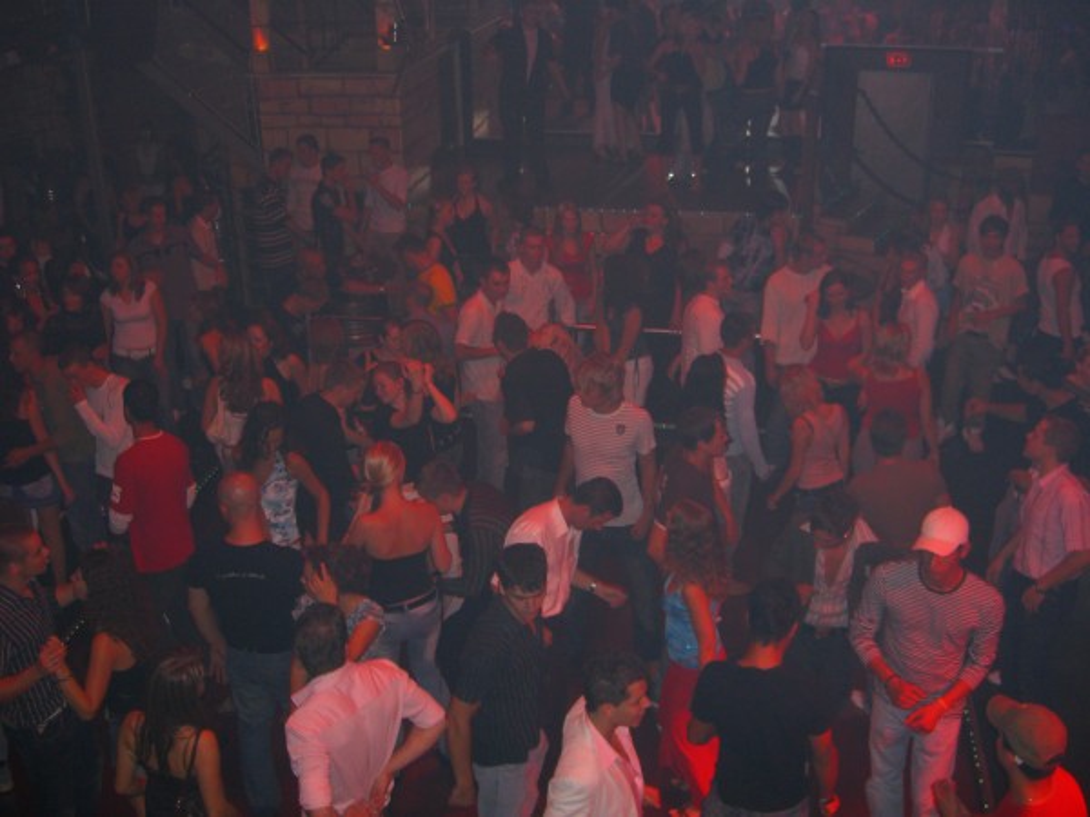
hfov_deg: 49.0
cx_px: 545
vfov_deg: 37.7
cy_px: 408
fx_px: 1197
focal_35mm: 38
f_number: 2.8
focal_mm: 7.9
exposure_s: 1/60
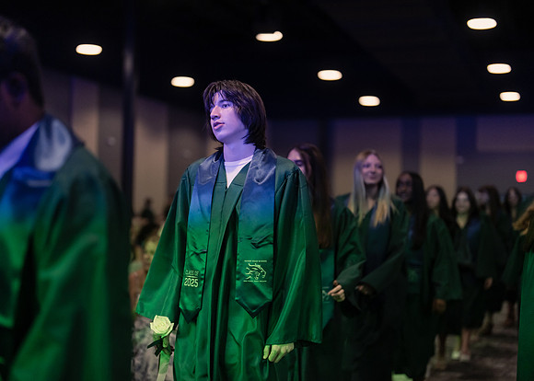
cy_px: 190
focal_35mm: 53
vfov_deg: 26.6
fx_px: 805
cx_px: 267
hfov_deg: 36.7
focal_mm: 50
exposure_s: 1/500
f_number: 1.2
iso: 1250
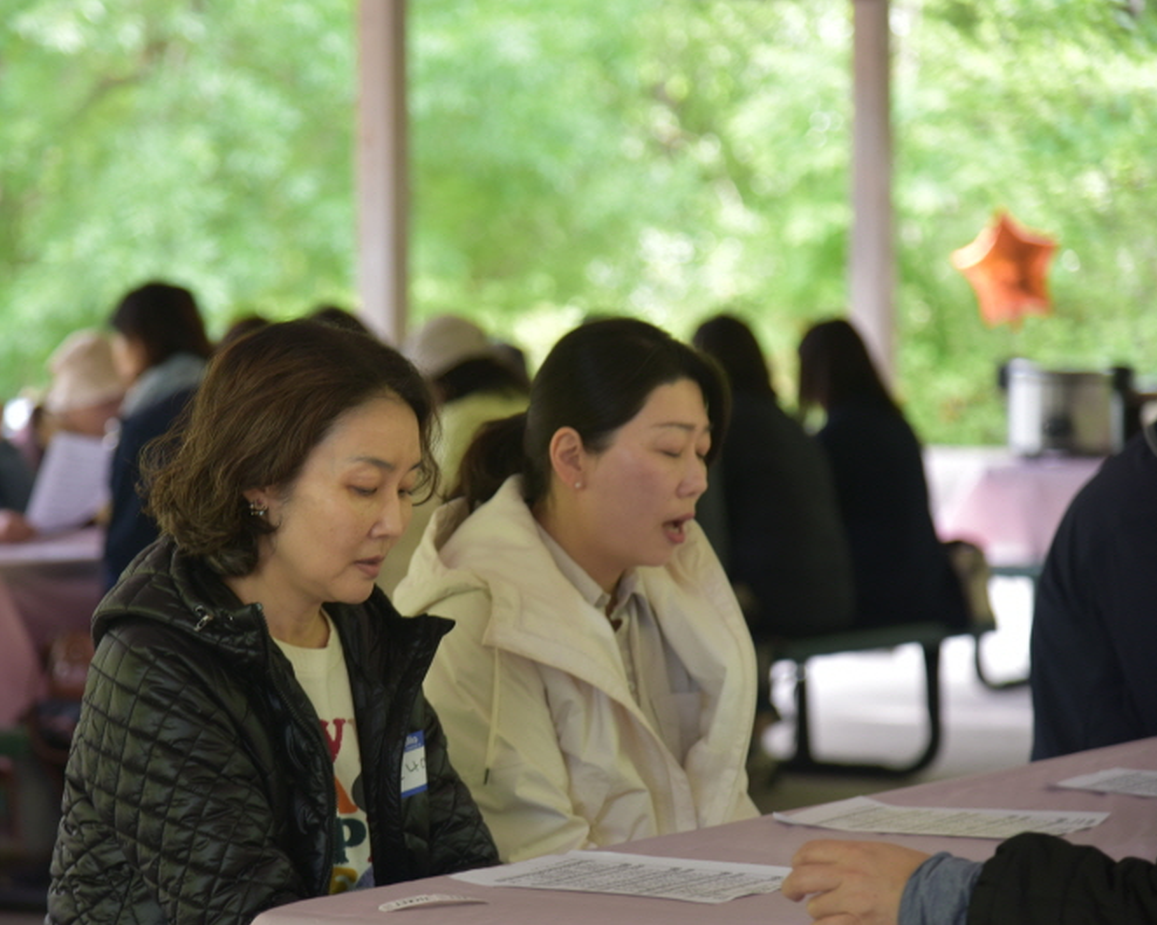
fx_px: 4656
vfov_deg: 11.3
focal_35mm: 136
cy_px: 462
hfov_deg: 14.2
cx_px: 471
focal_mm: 120
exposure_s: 1/60
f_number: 4
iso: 560
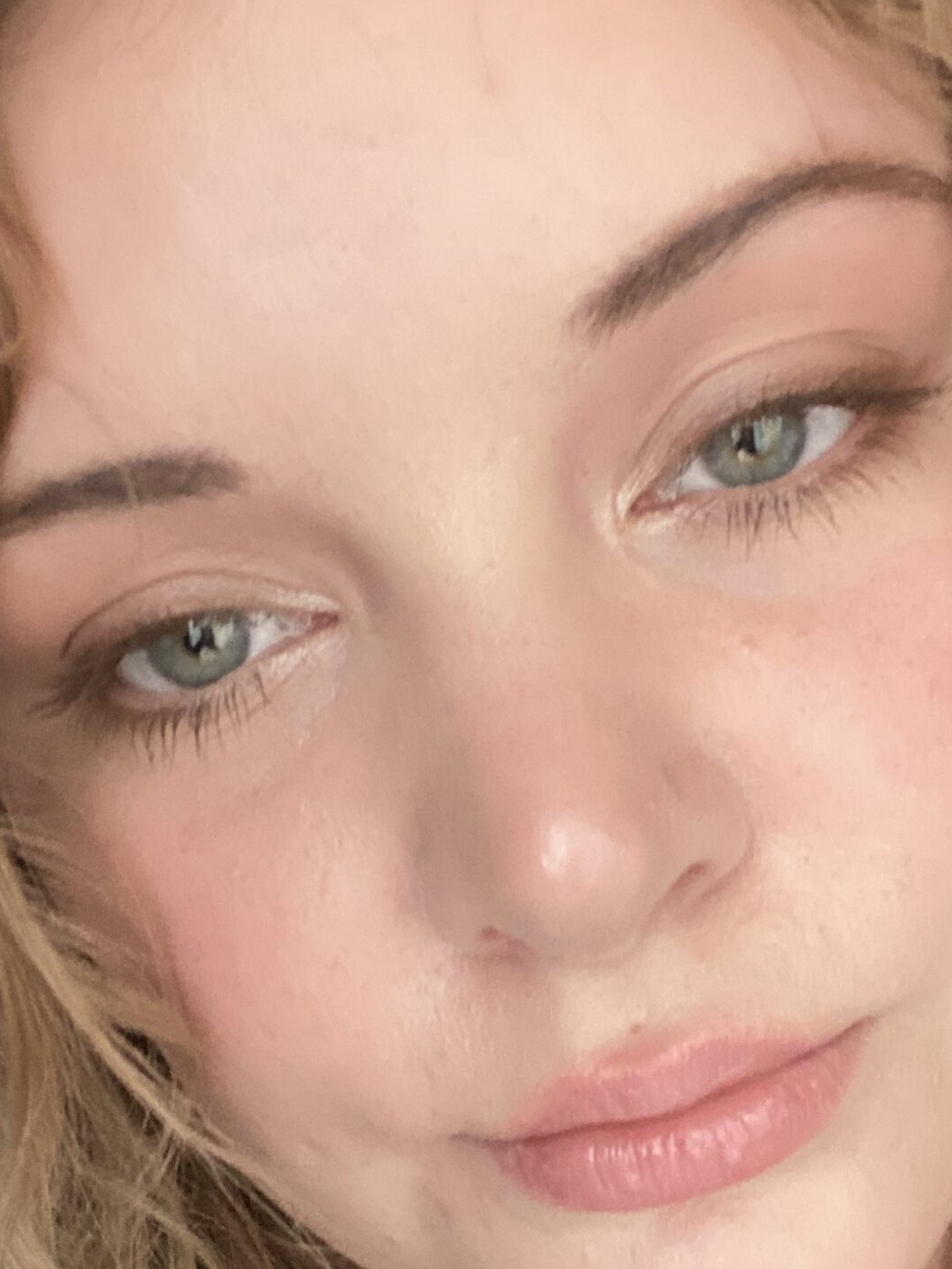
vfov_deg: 35.1
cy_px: 870
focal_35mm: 54
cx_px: 532
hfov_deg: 27.0
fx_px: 1980
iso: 250
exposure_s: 1/60
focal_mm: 2.71
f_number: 2.2
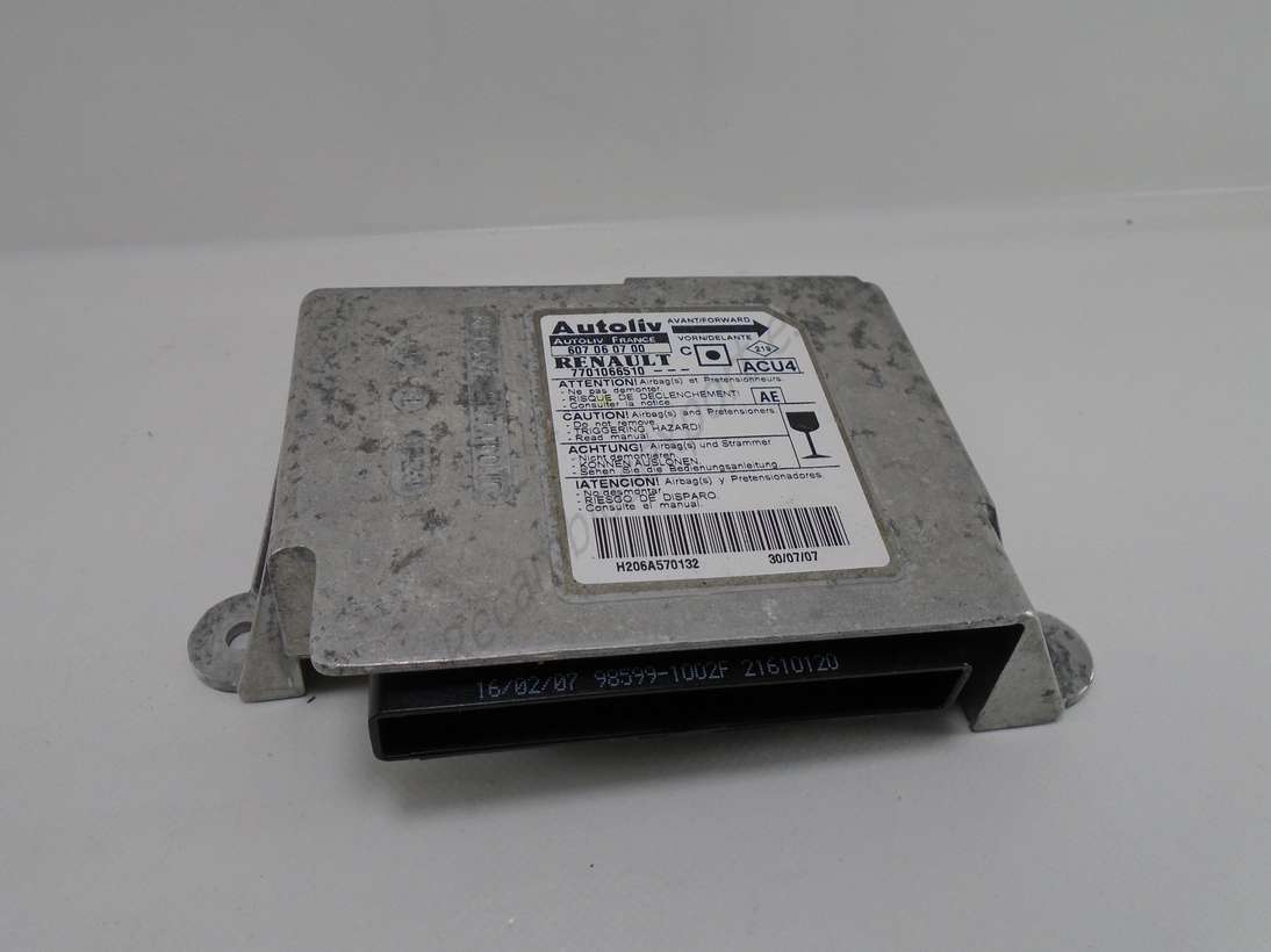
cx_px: 636
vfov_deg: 53.0
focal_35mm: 26
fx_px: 954
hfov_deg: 67.3
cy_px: 476
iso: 100
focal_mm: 4.6
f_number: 3.2
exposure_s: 1/200
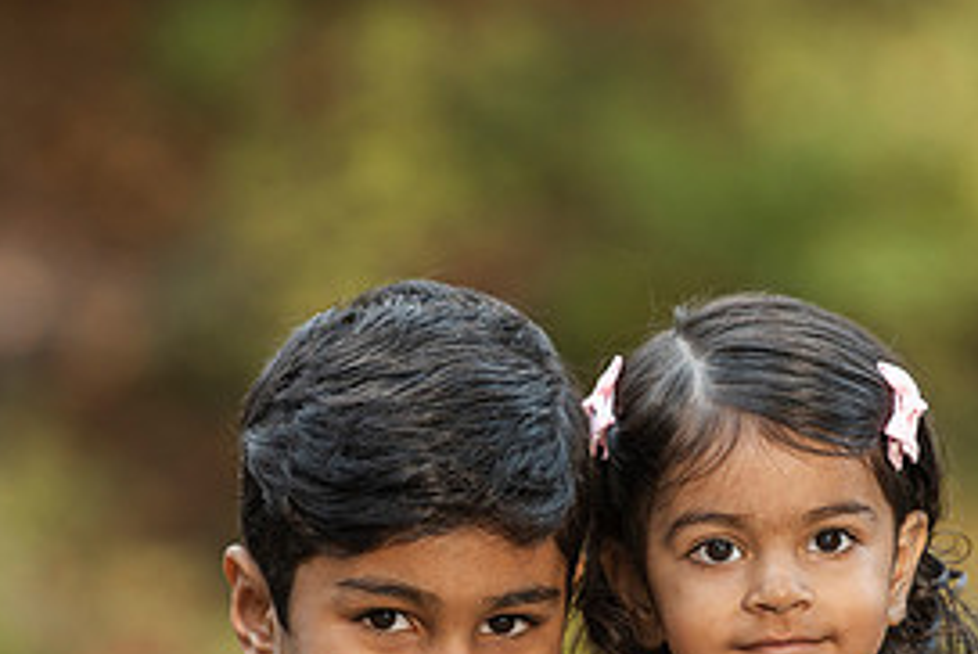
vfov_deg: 3.2
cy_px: 512
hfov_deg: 4.8
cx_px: 654
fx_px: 11585
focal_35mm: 426
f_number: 4
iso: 640
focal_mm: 200
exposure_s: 1/125
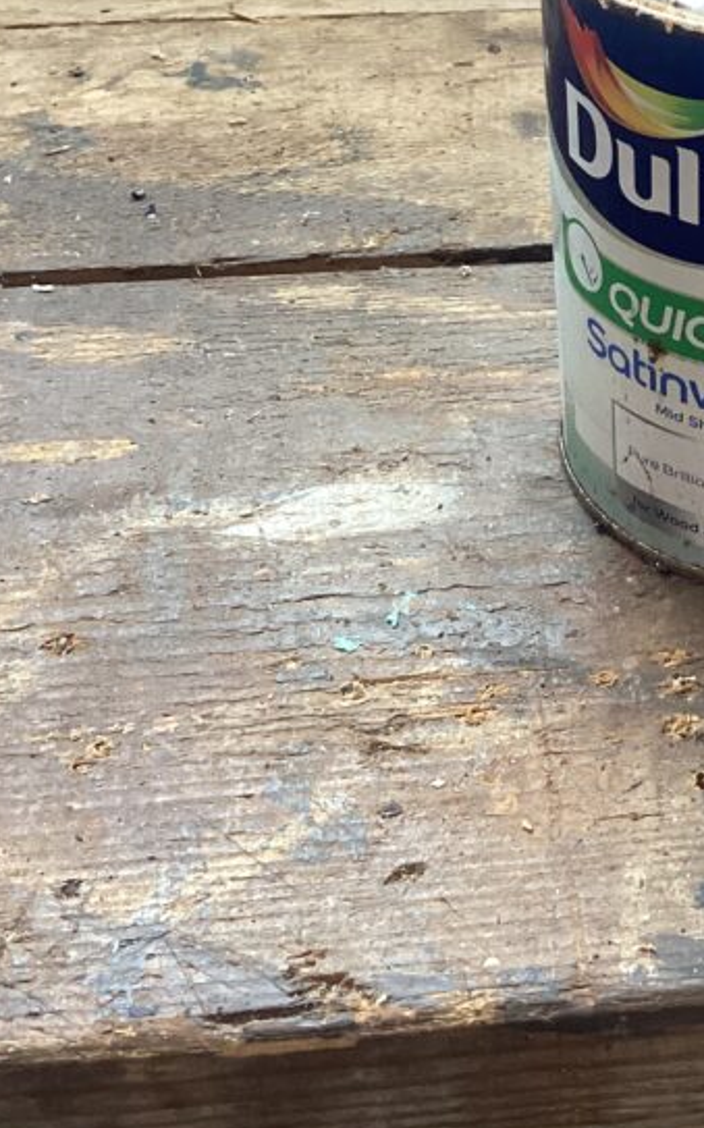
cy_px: 226
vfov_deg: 32.1
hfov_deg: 20.0
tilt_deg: -32.8
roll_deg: -1.3
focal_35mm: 62
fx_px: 1905
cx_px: 775
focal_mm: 3.3
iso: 125
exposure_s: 1/50
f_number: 2.4
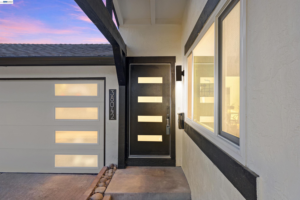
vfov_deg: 53.2
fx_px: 200
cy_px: 100
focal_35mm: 24
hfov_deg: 73.7
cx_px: 150
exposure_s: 1/15
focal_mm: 24
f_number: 9
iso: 125
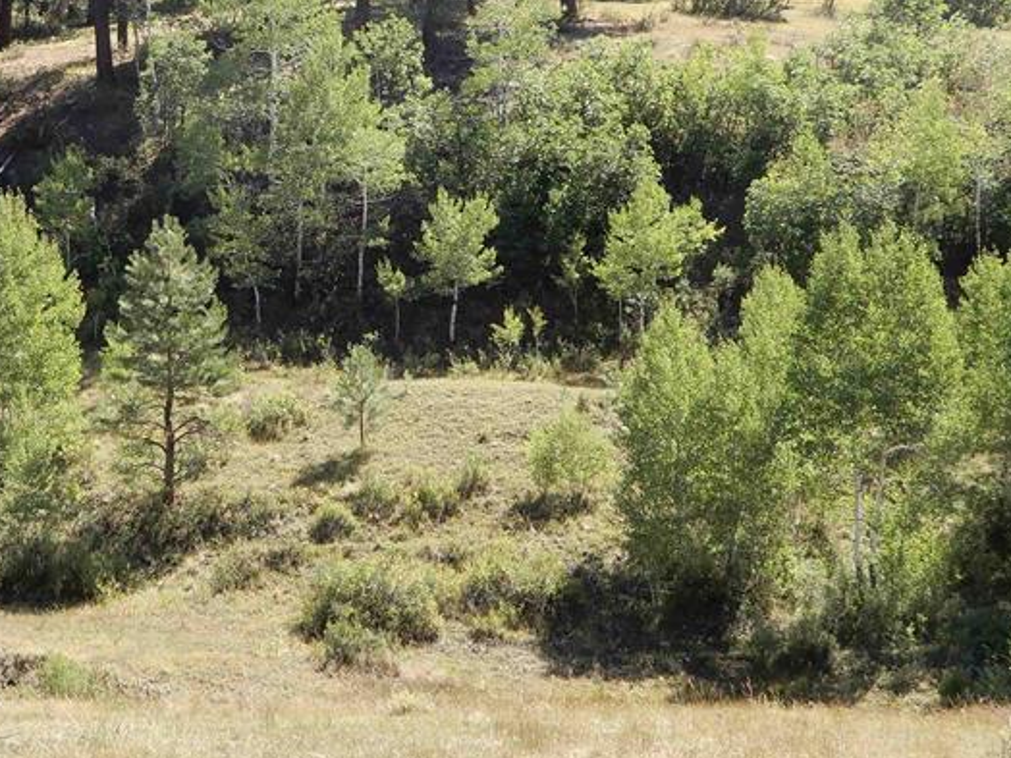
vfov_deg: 17.9
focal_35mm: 82
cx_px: 374
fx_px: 2395
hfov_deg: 23.8
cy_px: 214
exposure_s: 1/200
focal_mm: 7.5
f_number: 4
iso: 80
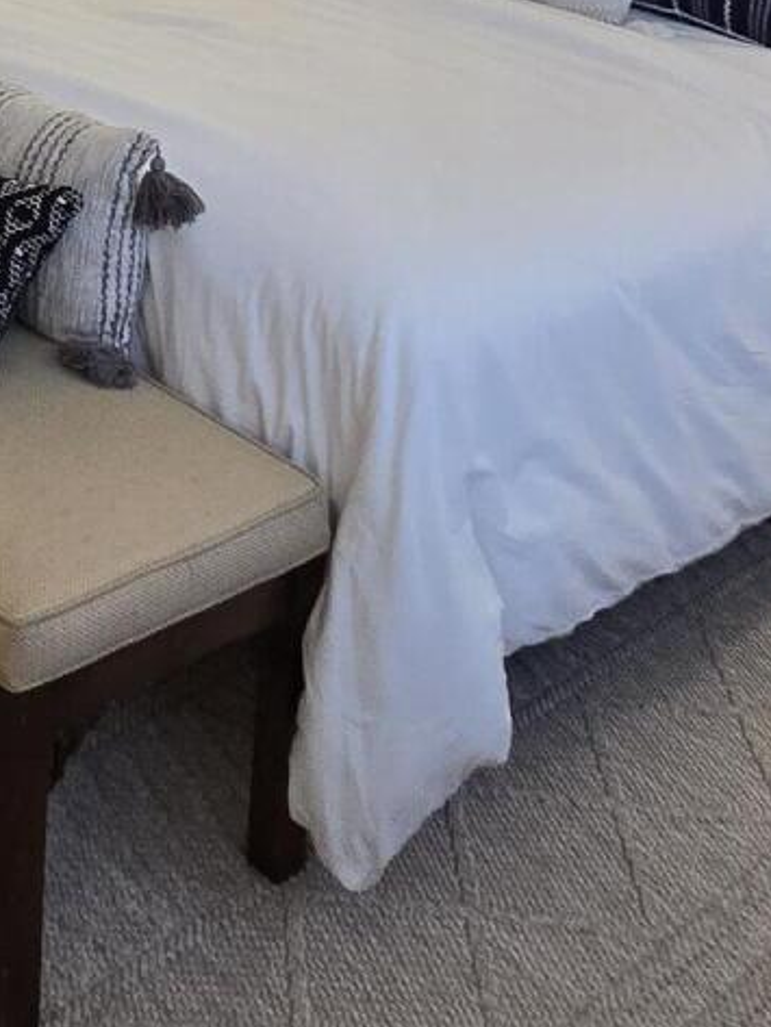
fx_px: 1633
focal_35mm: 55
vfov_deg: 30.3
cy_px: -169
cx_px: -80
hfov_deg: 24.7
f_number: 2.2
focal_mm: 2.2
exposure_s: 1/60
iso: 320
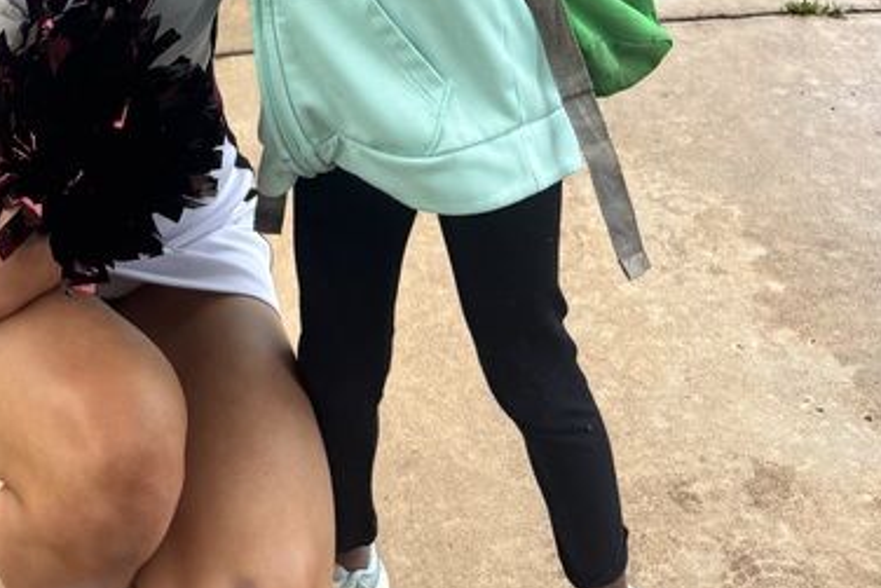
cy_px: -499
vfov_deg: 16.5
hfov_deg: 29.2
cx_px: 216
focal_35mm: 68
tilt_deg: -9.2
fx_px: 1665
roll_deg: +2.7
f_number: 1.78
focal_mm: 6.76
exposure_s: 1/121
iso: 160
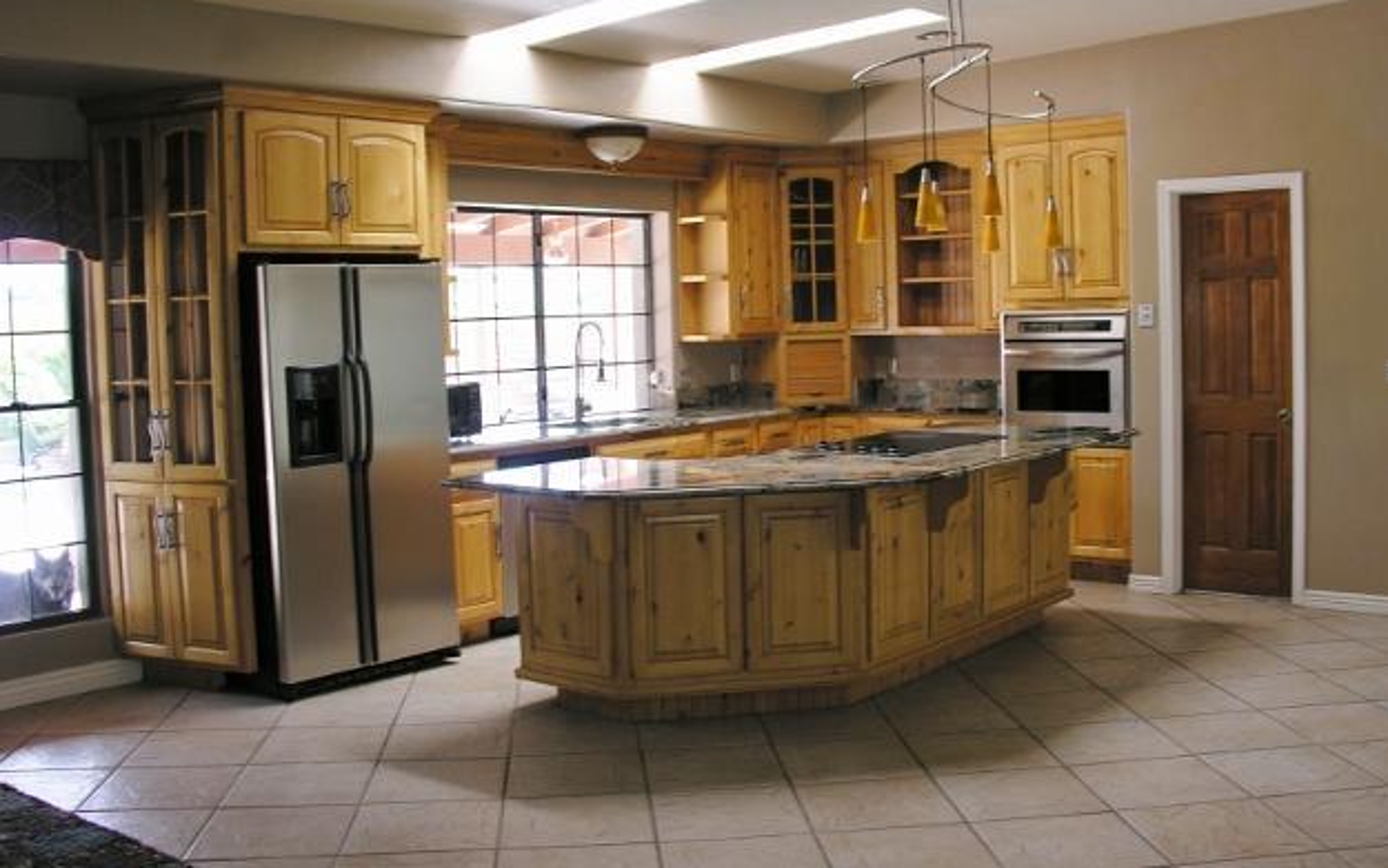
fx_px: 1438
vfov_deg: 33.6
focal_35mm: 38
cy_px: 408
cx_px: 708
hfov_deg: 51.5
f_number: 3.2
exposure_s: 1/32.8
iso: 50
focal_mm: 8.9
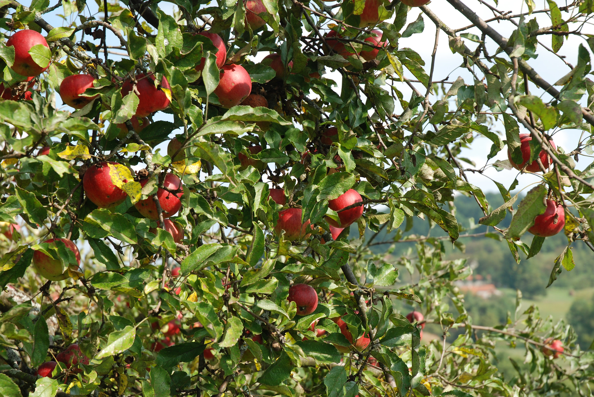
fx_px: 1363
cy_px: 198
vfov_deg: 16.6
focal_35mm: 82
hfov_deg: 24.6
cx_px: 297
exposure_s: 1/200
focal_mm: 55
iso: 200
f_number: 6.3
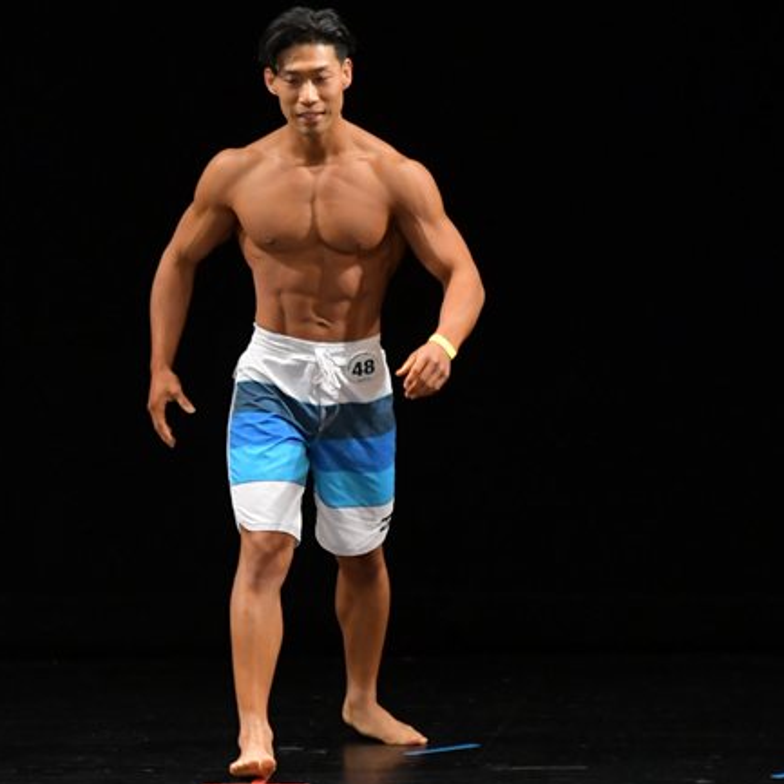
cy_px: 407
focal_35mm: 525
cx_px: 229
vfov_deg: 3.3
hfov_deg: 3.3
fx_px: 13453
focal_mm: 230
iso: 3200
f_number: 5.6
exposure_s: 1/400
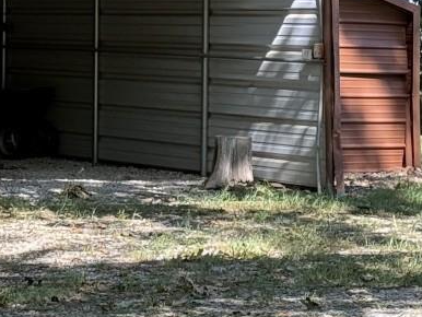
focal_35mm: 179
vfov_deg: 8.3
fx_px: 2184
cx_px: -93
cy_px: 54
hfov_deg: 10.8
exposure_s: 1/487
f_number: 1.78
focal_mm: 6.76
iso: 64
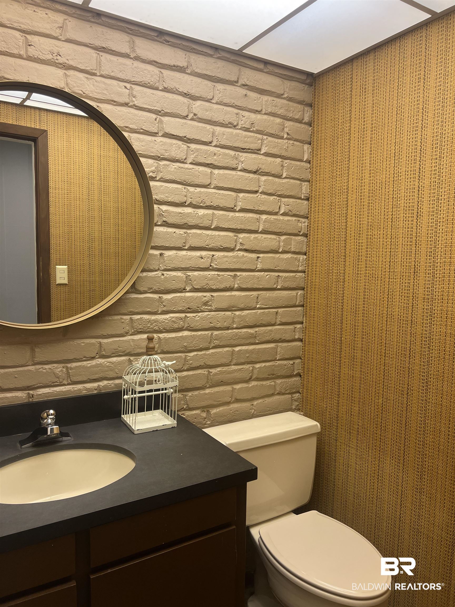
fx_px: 456
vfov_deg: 67.3
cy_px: 304
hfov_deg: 53.1
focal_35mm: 26
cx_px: 228
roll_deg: -1.2
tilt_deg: -4.2
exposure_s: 1/120
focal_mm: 5.7
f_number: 1.5
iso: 100
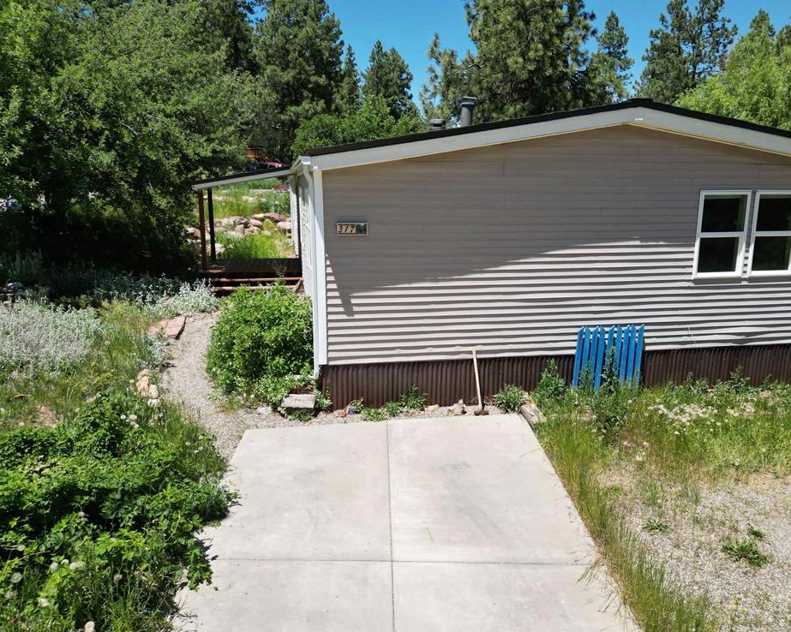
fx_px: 609
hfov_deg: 66.0
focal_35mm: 26
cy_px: 307
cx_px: 406
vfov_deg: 54.9
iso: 140
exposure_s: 1/3200
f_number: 1.7
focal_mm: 6.72
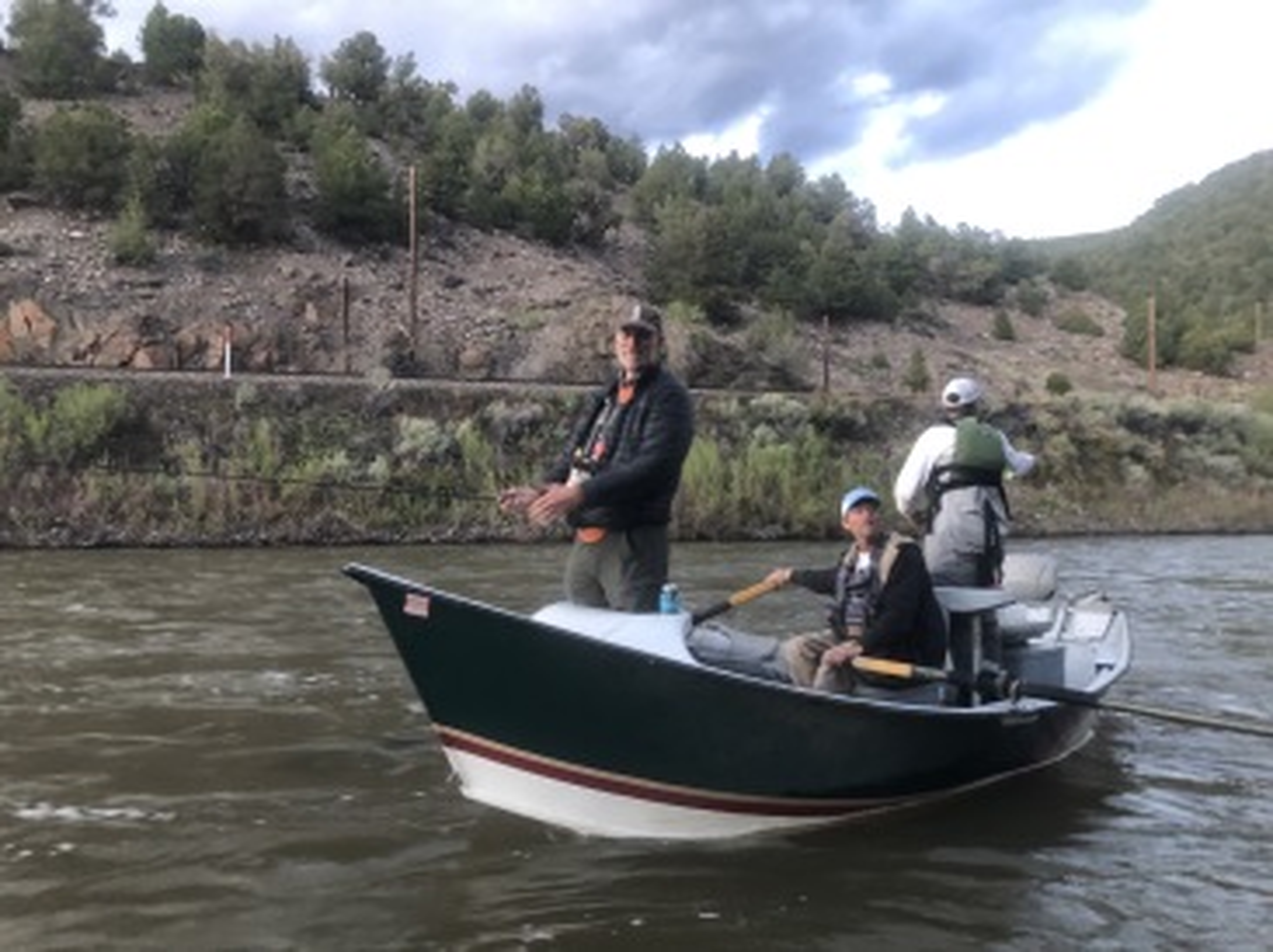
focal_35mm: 28
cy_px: 476
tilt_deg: +0.4
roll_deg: -0.4
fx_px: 1029
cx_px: 636
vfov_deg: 49.7
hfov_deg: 63.5
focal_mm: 3.99
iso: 100
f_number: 1.8
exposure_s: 1/9
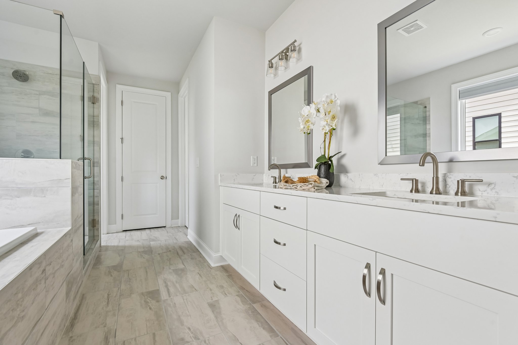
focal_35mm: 16
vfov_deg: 73.7
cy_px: 172
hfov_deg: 96.7
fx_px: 230
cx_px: 259
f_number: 8
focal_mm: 16
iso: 200
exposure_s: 1/20
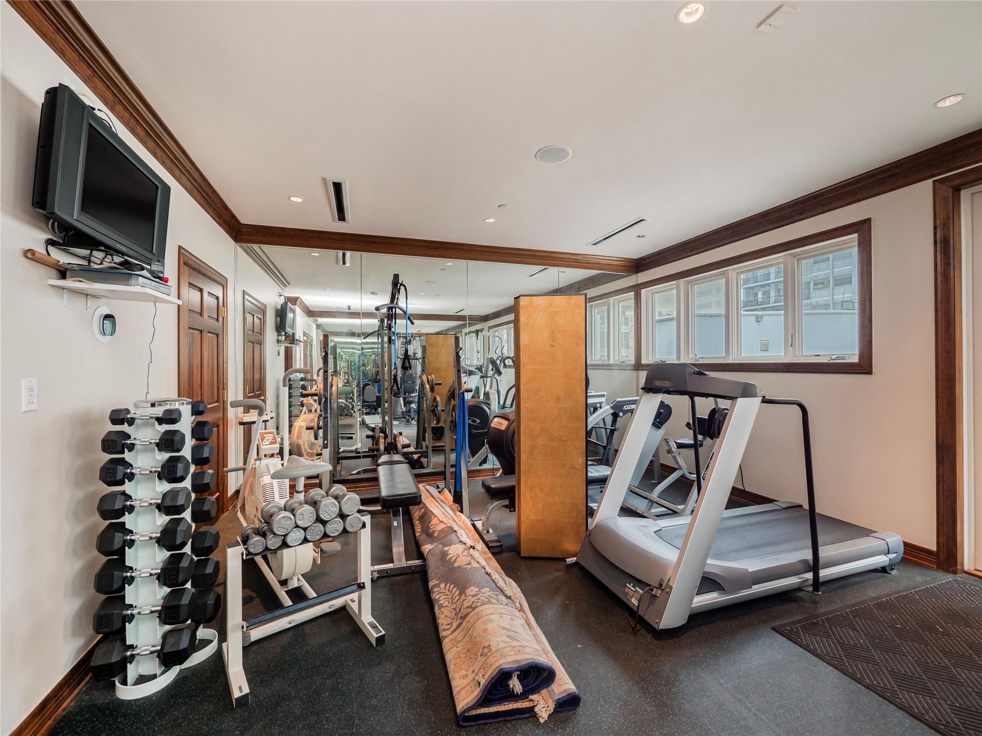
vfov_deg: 85.7
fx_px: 397
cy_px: 368
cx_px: 491
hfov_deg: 102.1
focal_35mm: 14
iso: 200
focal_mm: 7
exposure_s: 1/250
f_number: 4.5
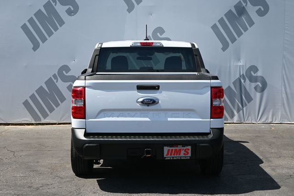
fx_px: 514
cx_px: 147
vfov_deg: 21.5
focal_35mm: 63
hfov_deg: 31.9
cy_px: 98
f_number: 5.6
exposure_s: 1/250
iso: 110
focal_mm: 42
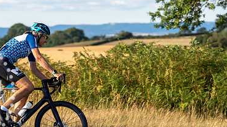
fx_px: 1233
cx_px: 53
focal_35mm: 205
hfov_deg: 10.5
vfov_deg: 5.9
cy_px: 61
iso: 125
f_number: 4.5
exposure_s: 1/1000
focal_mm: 125
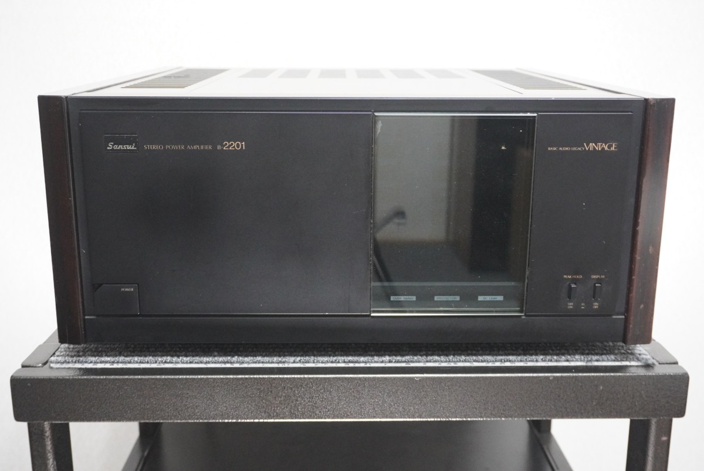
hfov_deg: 47.9
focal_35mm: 40
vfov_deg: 33.1
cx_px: 352
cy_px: 236
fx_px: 793
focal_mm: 27
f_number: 5.6
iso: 6400
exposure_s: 1/50
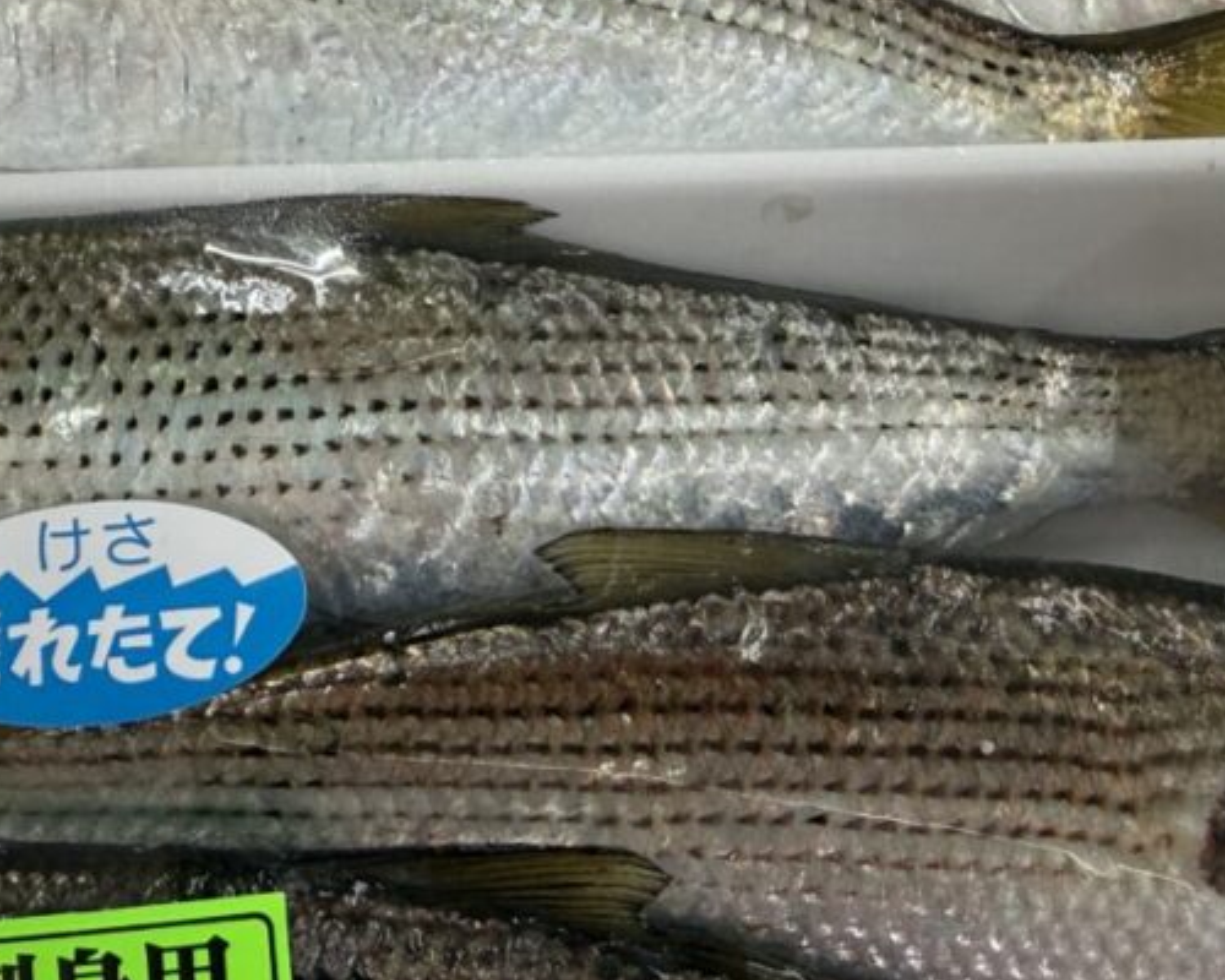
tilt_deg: -76.8
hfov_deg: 37.2
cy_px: 243
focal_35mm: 50
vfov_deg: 29.8
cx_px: 484
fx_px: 1813
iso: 160
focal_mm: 2.22
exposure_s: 1/120
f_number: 2.2
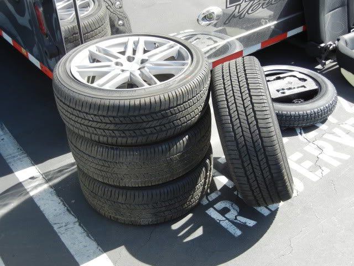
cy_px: 133
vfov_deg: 36.8
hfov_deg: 47.9
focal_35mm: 39
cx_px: 177
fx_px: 399
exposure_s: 1/293
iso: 160
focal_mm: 7.1
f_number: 3.7
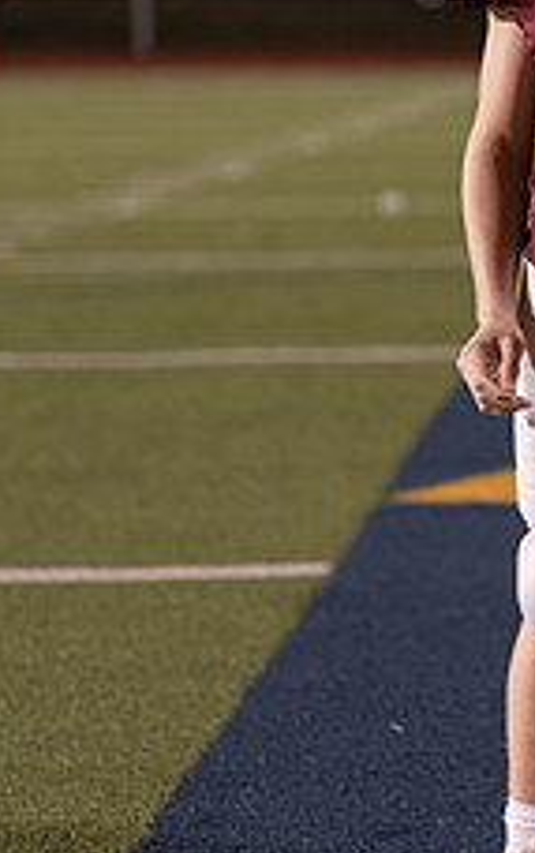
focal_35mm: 143
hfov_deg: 9.0
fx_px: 3328
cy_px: 242
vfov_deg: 14.6
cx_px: 694
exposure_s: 1/320
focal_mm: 50
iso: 320
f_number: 1.2
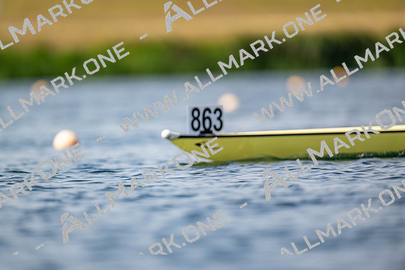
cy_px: 135
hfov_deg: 3.4
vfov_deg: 2.3
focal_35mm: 600
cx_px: 202
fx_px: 6751
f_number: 4
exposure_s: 1/2500
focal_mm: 600
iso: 140
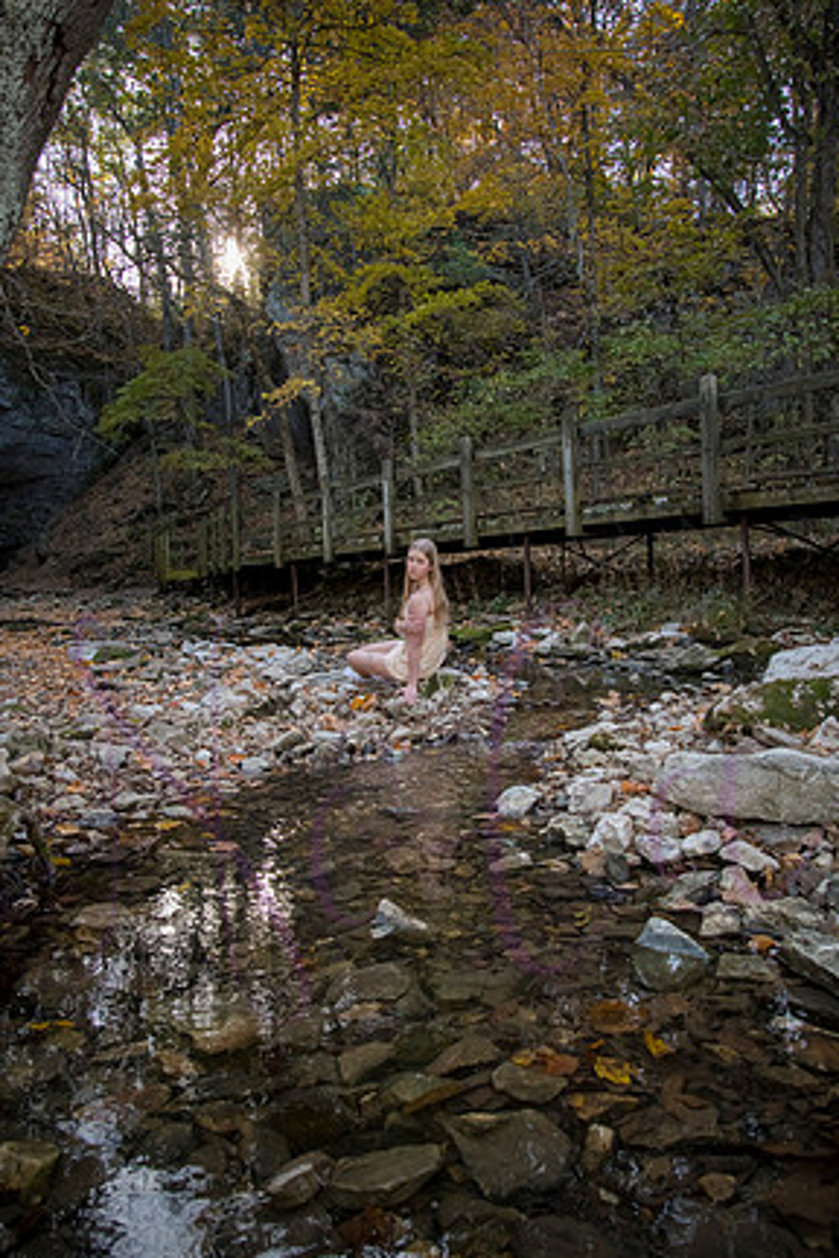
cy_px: 644
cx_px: 428
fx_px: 874
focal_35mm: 25
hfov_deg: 51.3
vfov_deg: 71.5
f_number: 6.3
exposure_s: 1/160
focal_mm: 24
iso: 800
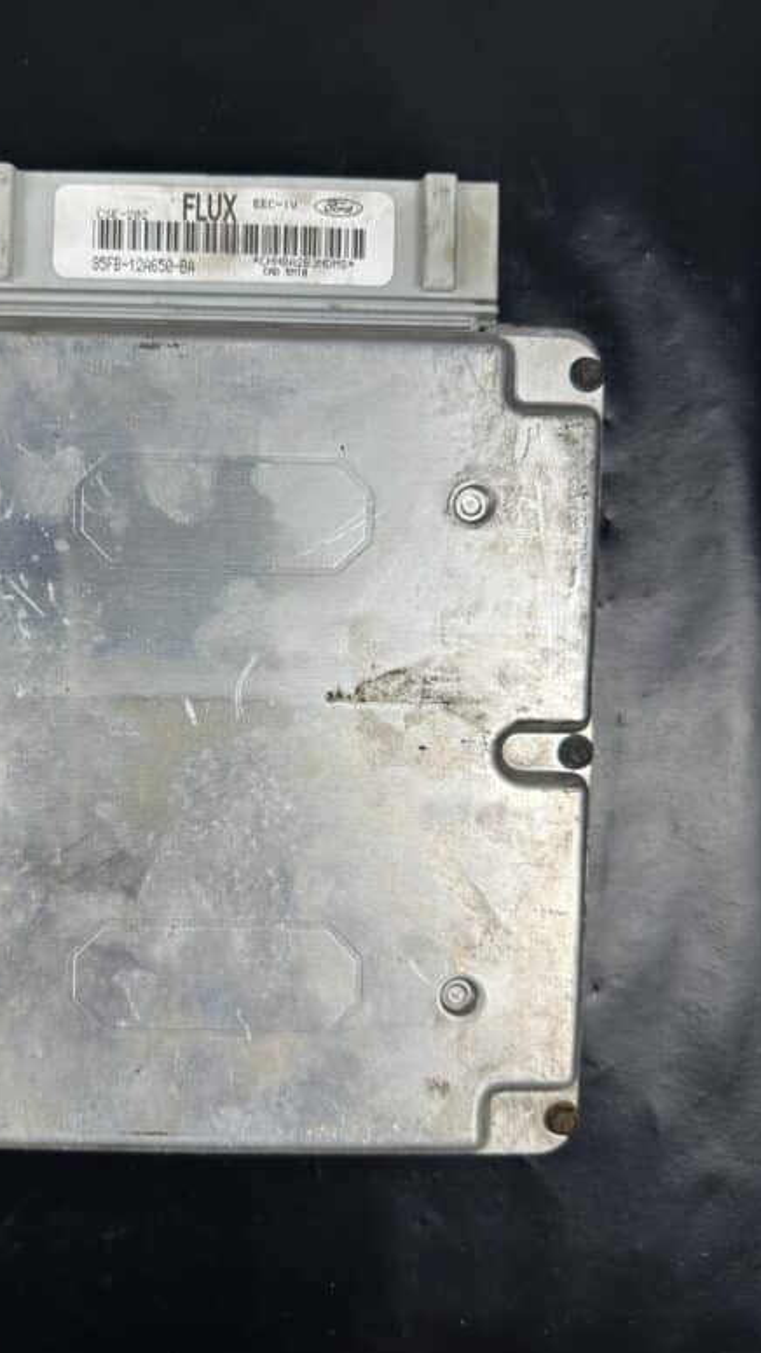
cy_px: 667
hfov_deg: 42.2
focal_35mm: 27
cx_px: 244
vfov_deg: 69.9
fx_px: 968
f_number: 1.78
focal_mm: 6.86
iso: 50
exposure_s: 1/102
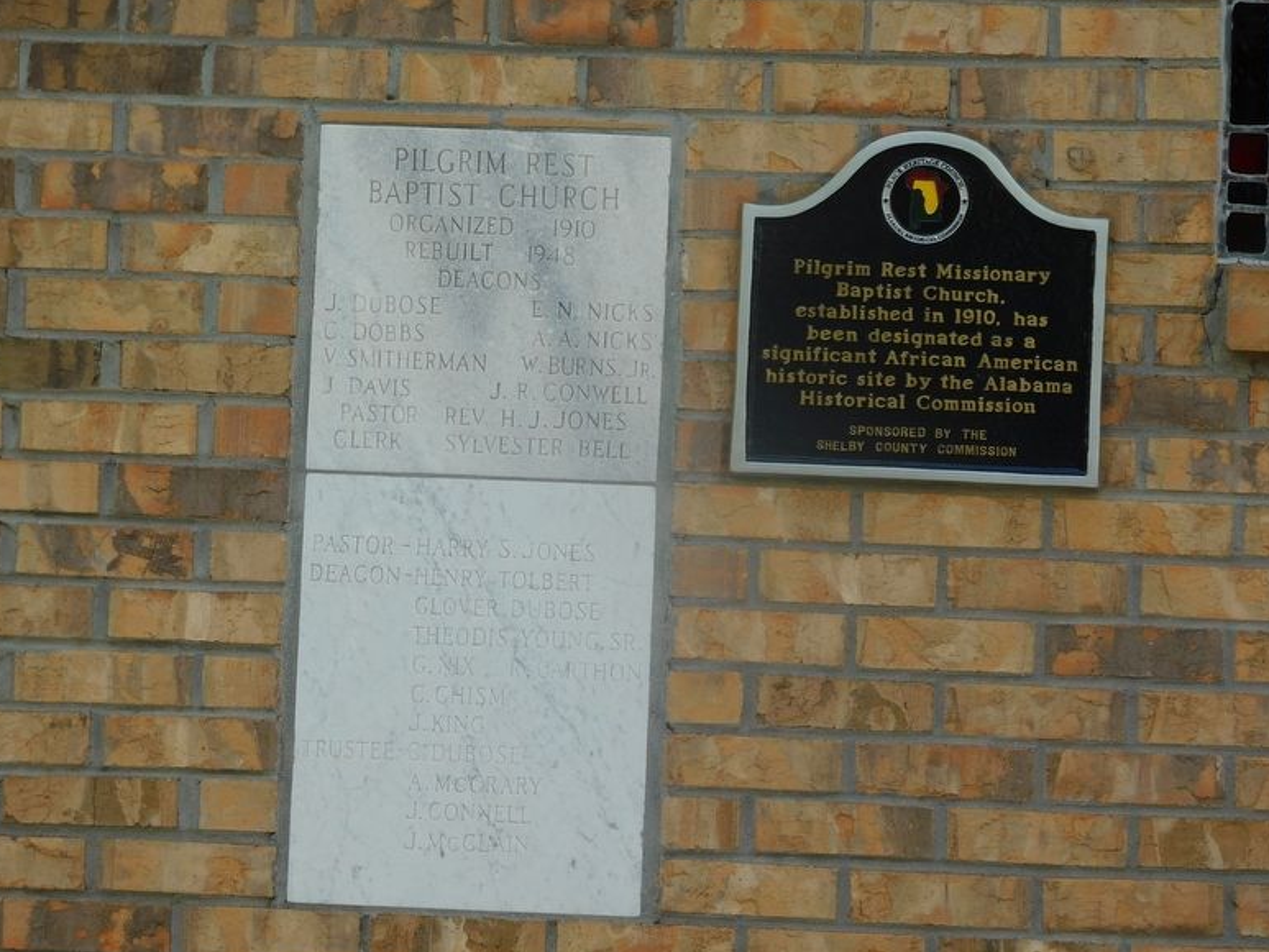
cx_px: 619
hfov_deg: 16.5
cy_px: 486
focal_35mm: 119
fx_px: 4363
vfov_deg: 12.5
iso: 125
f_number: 4.8
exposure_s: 1/200
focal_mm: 20.3
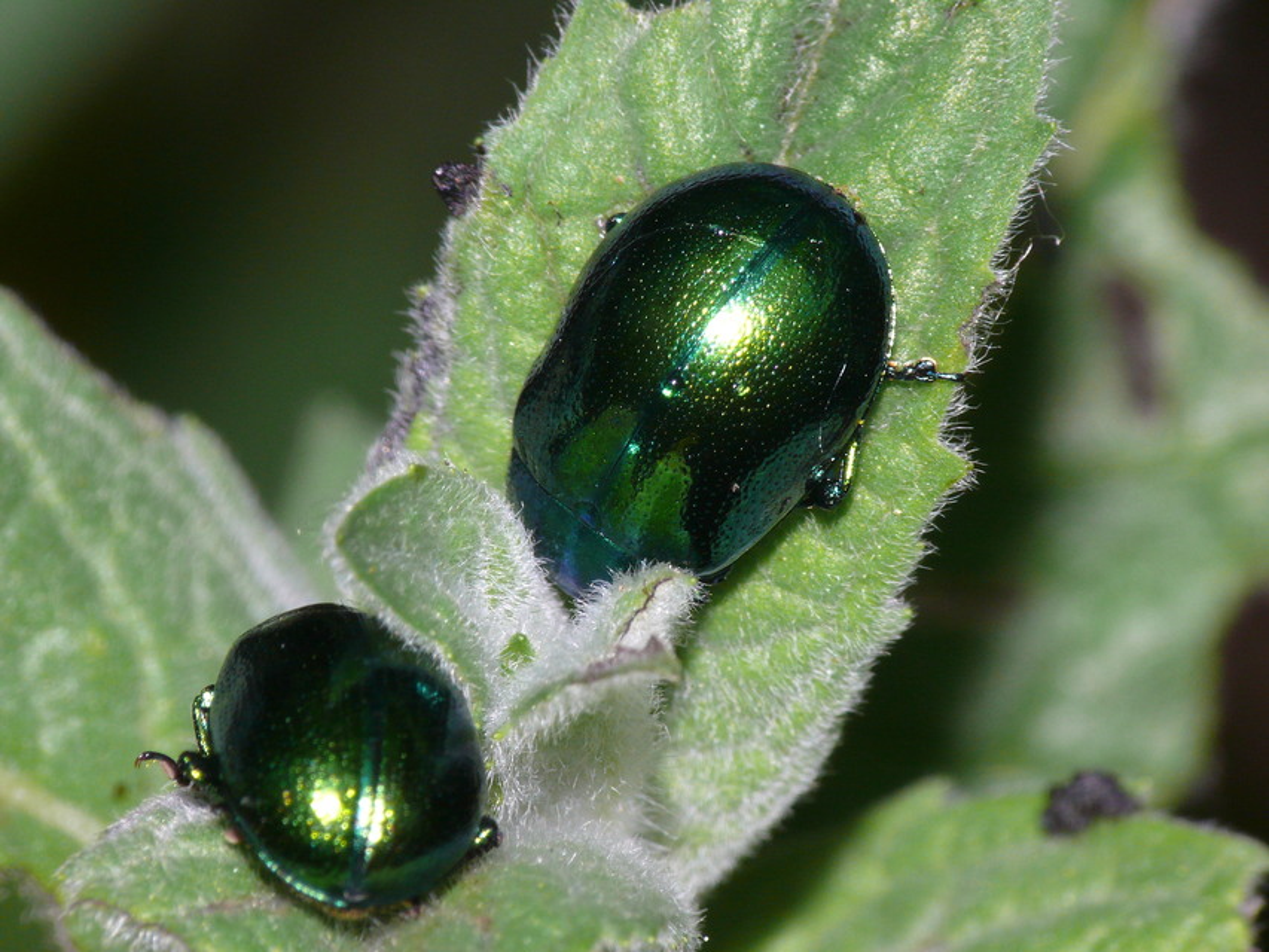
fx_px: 11916
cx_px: 634
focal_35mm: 325
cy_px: 476
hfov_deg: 6.1
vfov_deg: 4.6
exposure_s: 1/250
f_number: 11
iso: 200
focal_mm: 68.8
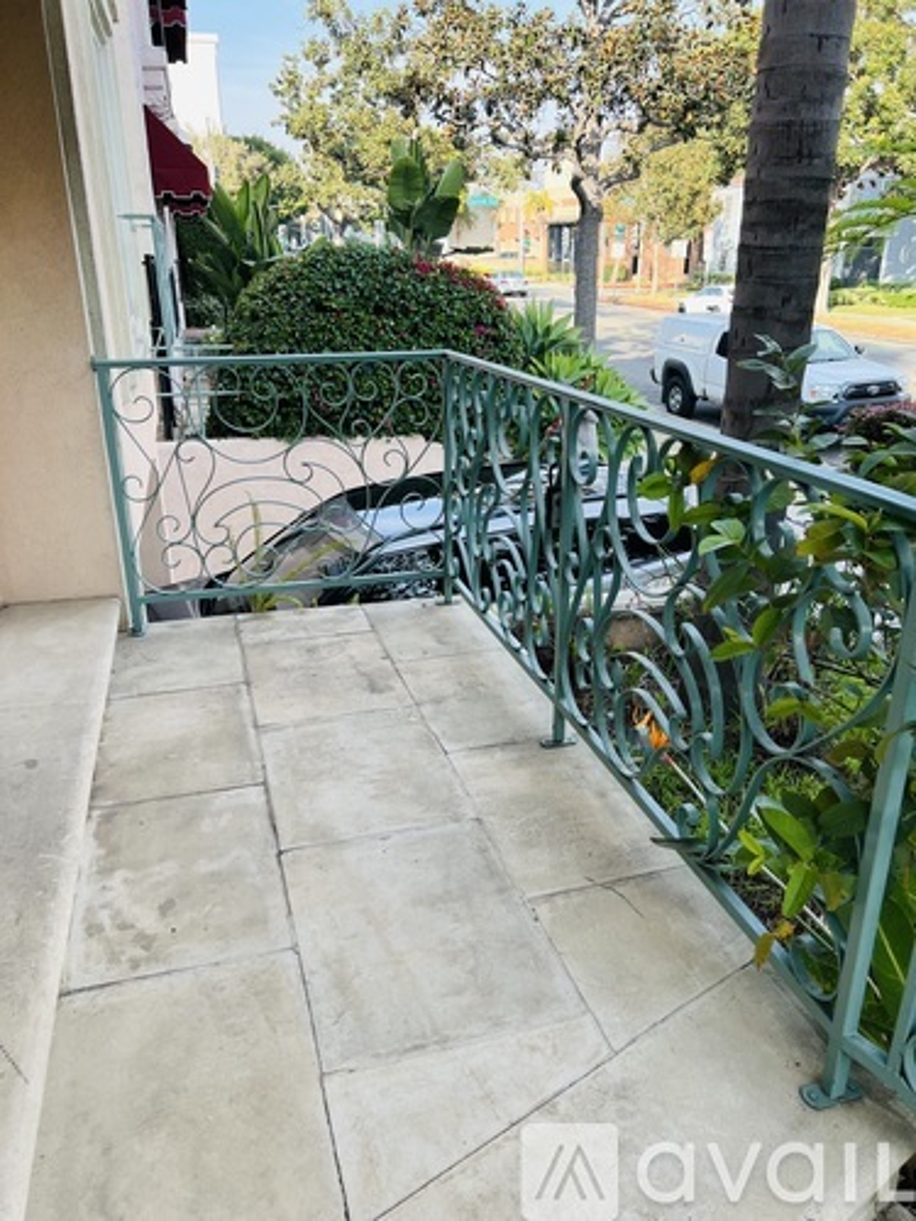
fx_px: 917
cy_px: 610
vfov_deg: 67.3
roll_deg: +0.9
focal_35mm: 26
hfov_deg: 53.1
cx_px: 458
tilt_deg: -21.4
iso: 50
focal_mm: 5.7
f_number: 1.5
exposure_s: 1/567
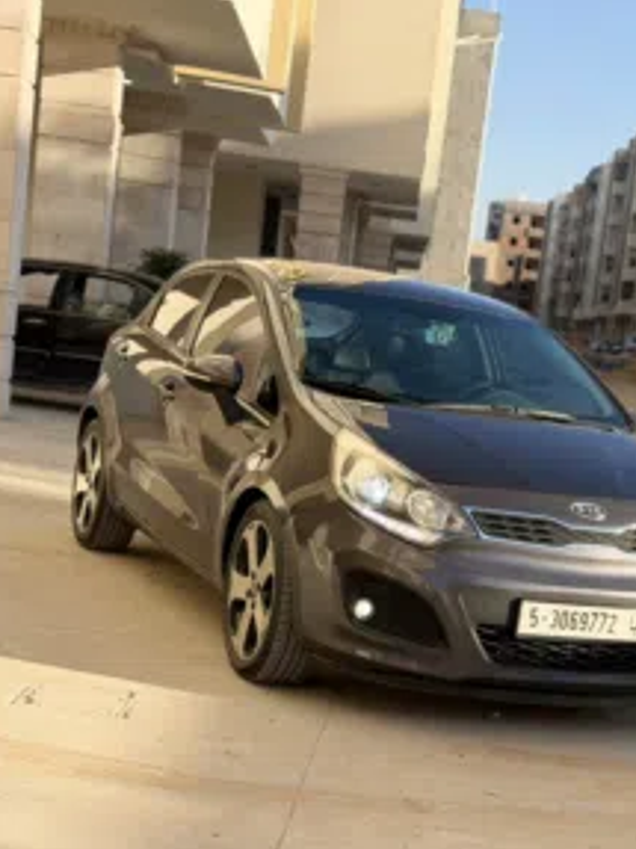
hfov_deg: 21.8
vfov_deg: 28.7
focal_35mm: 67
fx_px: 1643
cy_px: 589
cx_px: 429
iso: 64
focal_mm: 6.76
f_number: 1.78
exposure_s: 1/2146
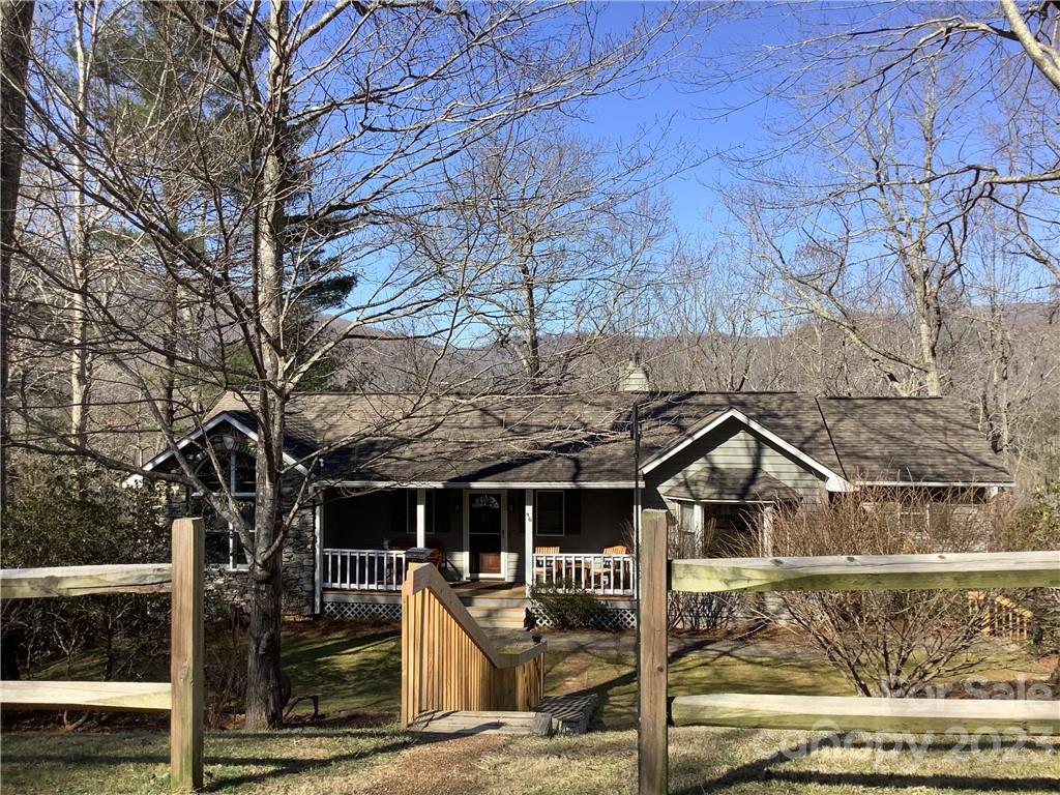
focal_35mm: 31
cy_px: 398
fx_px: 949
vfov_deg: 45.4
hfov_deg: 58.4
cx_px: 530
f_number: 2.4
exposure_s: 1/791
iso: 25
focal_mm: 3.3
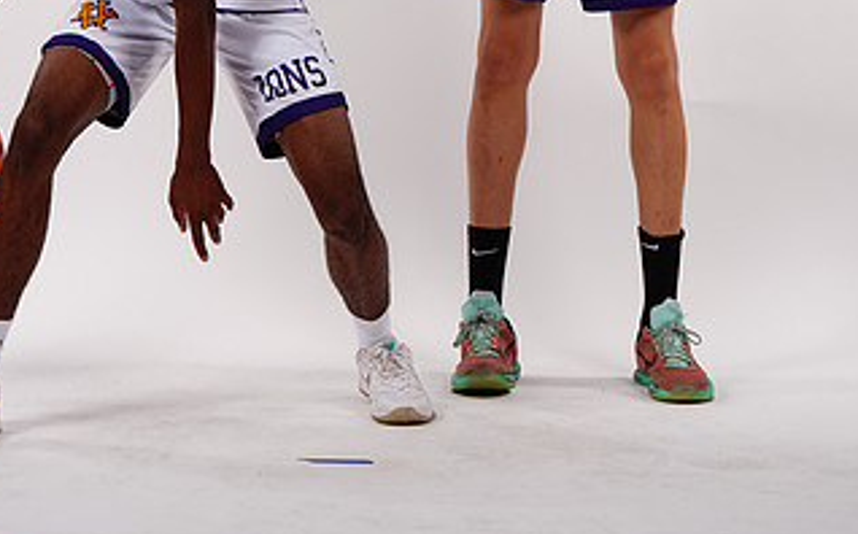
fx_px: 5045
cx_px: 352
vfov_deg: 6.0
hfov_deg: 9.7
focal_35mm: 216
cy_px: -154
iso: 200
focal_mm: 116
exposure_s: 1/500
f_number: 9
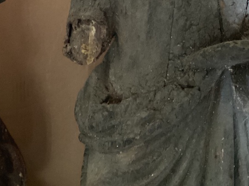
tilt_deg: -21.9
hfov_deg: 28.3
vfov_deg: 20.6
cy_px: -15
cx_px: 78
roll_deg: -2.4
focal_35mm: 68
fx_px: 489
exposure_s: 1/33
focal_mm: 3.3
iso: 400
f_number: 2.4
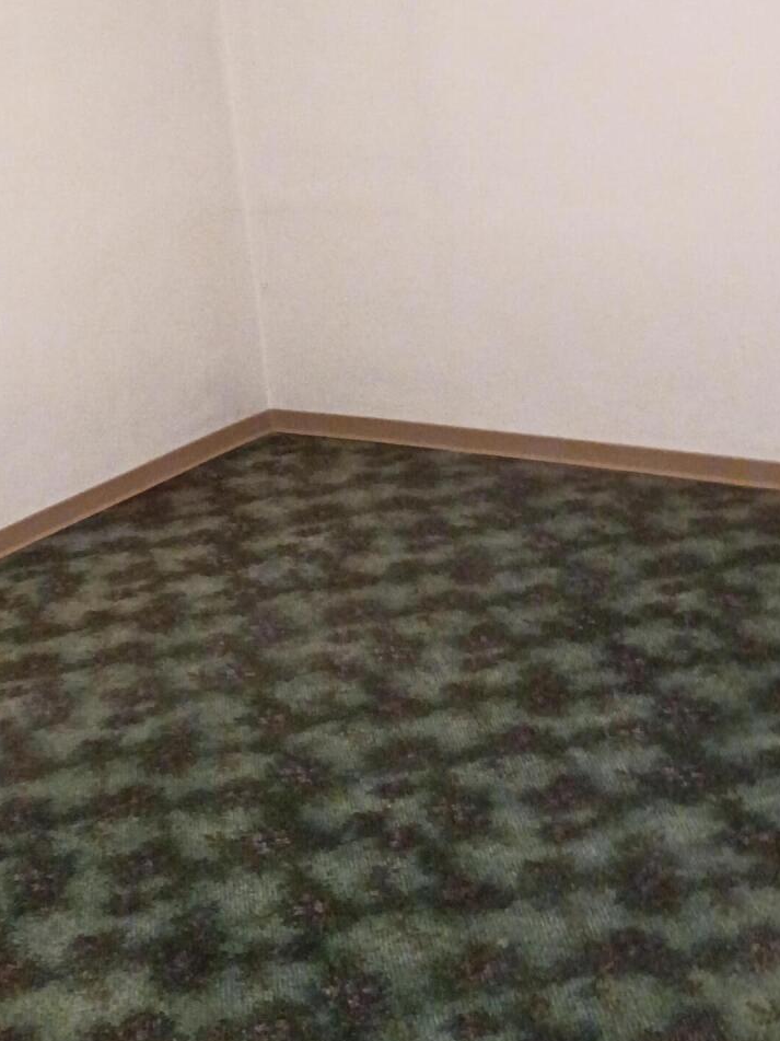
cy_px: 182
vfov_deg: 30.8
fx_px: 1833
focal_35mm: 61
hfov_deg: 23.8
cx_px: 205
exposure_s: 1/30
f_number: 1.8
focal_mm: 4.27
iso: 100
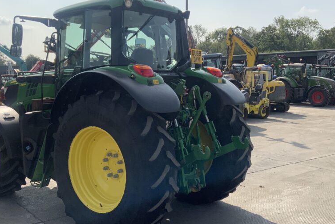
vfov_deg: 32.6
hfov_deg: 47.3
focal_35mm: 41
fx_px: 381
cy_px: 118
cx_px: 152
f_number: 1.8
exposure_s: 1/2801
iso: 20
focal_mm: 3
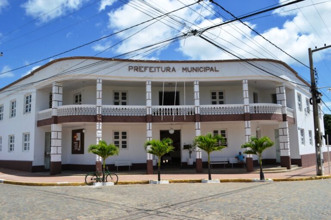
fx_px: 248
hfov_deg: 67.4
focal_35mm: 27
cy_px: 110
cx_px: 166
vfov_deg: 47.9
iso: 100
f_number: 11
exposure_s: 1/125
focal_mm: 18
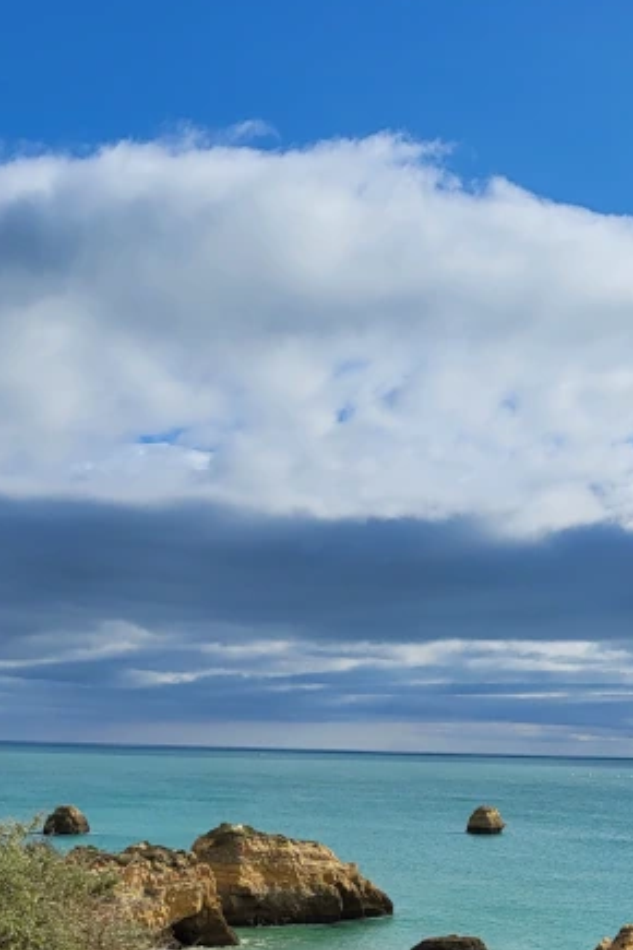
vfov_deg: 32.3
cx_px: 458
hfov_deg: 23.2
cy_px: 903
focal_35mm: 58
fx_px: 1530
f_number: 1.8
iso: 40
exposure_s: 1/5343
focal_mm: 5.4
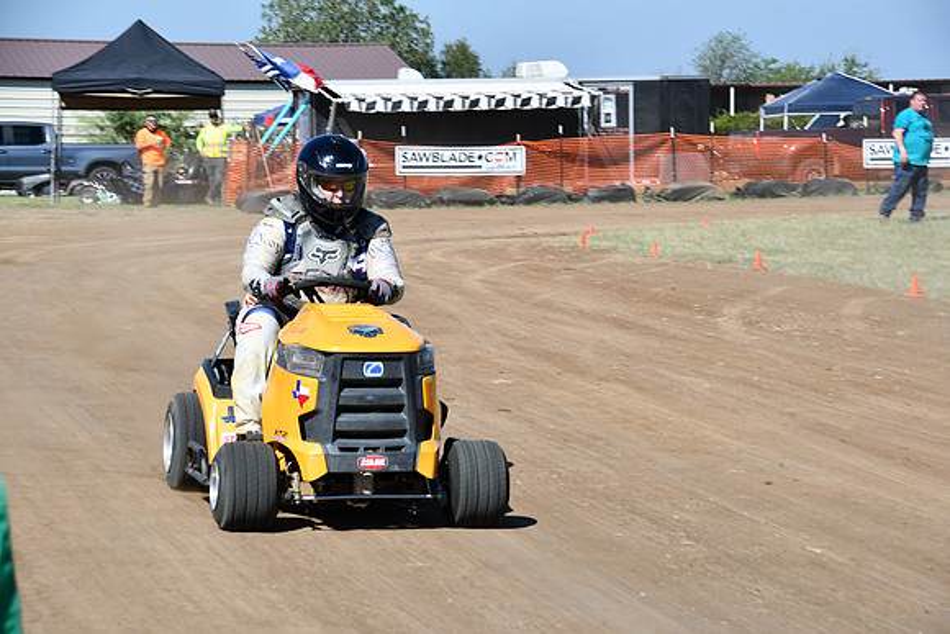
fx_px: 2956
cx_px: 475
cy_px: 317
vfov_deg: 12.2
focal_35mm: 112
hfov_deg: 18.3
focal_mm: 75
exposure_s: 1/250
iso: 100
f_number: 8
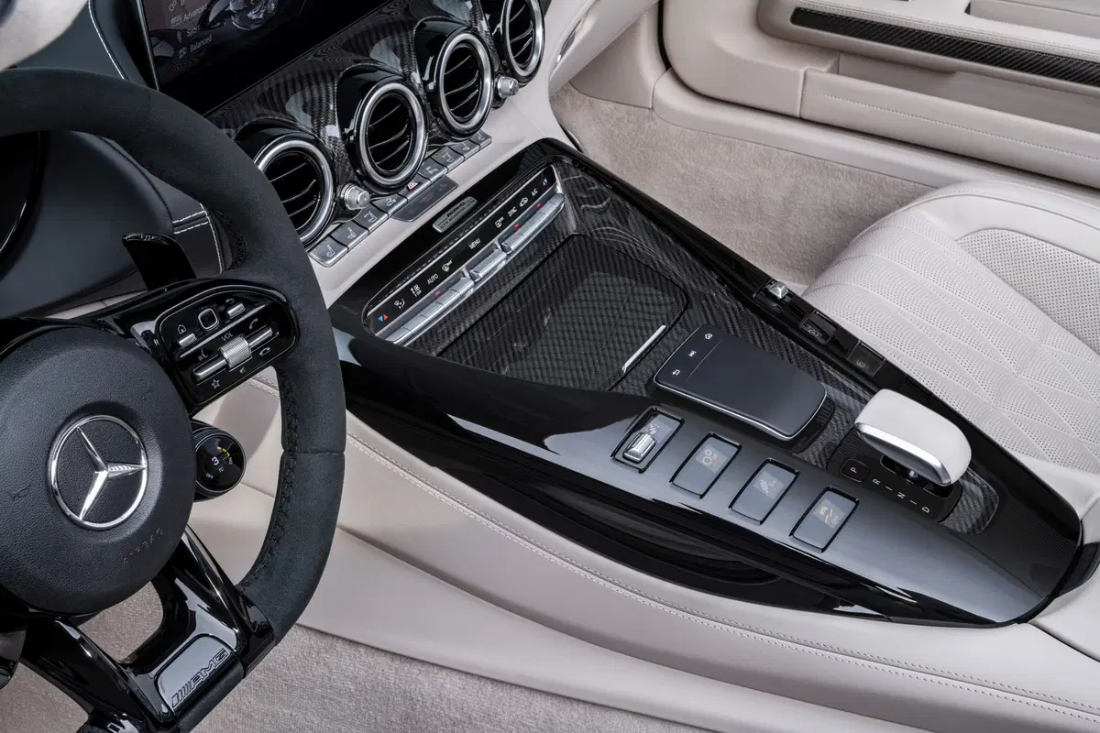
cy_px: 366
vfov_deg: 24.2
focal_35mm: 56
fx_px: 1711
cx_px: 550
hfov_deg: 35.6
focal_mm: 56
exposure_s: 1/4
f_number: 22
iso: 100
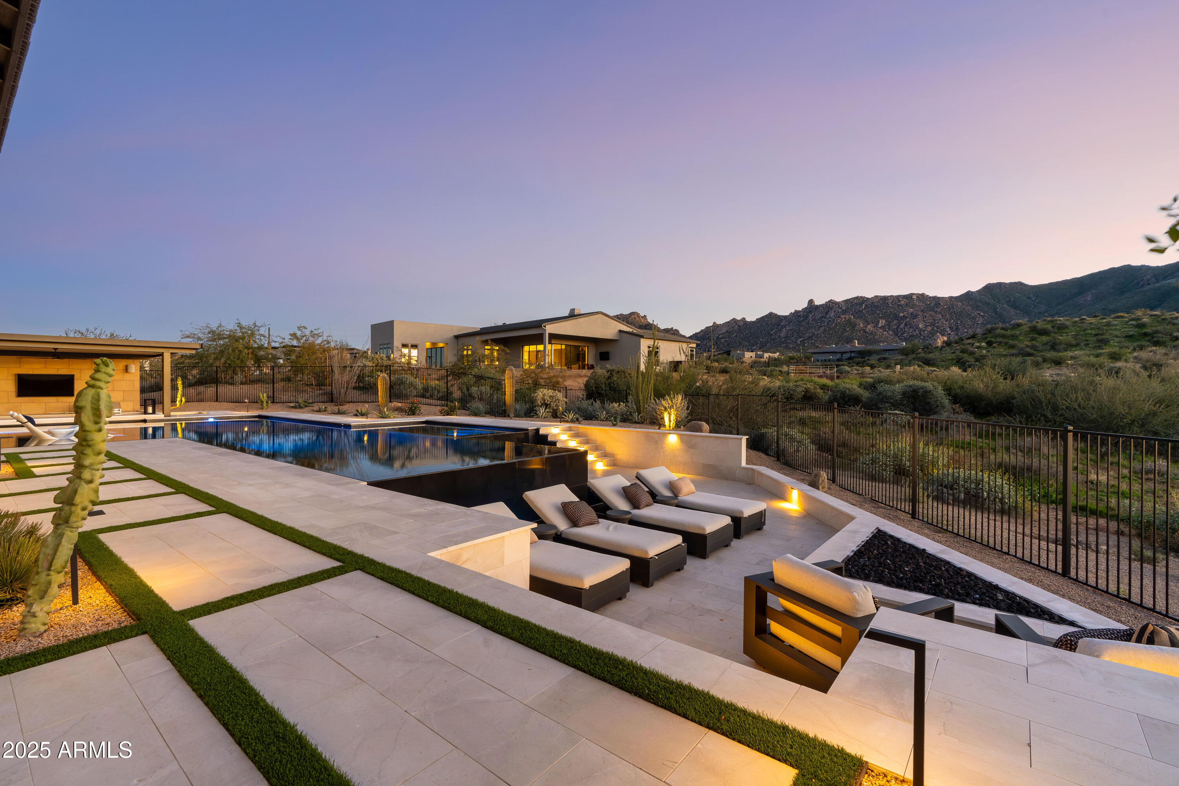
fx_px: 524
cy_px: 393
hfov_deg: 96.7
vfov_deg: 73.7
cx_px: 590
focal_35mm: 16
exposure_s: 1/100
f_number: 9
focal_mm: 16
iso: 800
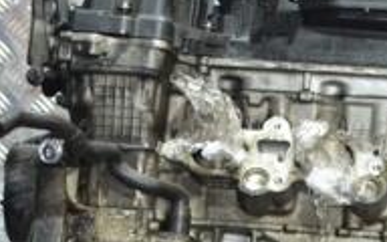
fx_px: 1614
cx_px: 280
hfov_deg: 13.6
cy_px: 329
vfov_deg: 8.4
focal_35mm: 153
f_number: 4.8
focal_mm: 32
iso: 2000
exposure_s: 1/60
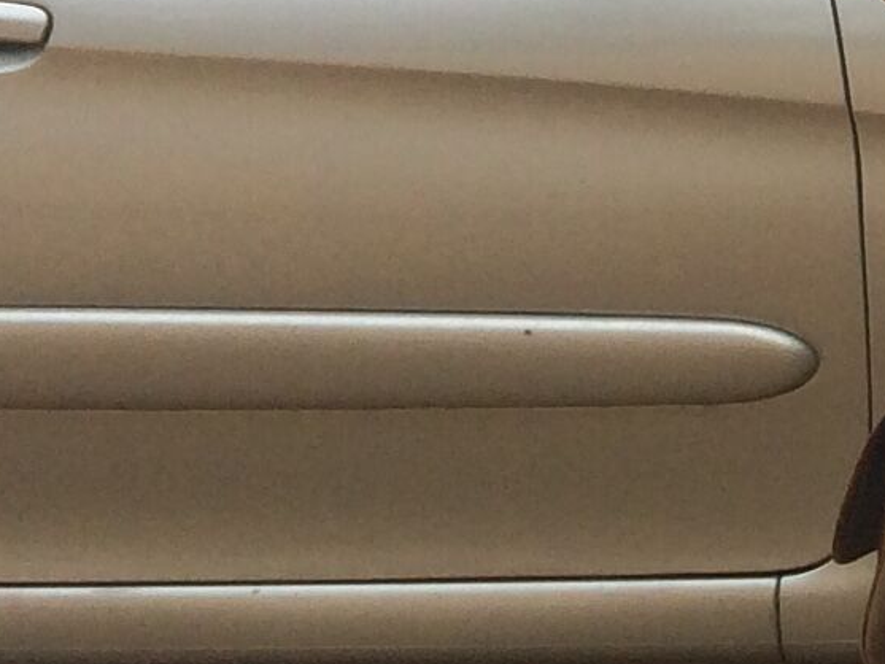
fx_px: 4347
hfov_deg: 9.8
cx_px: 2331
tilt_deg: -6.0
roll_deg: -0.2
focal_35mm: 170
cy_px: -214
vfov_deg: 8.6
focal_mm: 4.15
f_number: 2.2
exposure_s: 1/2160
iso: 32
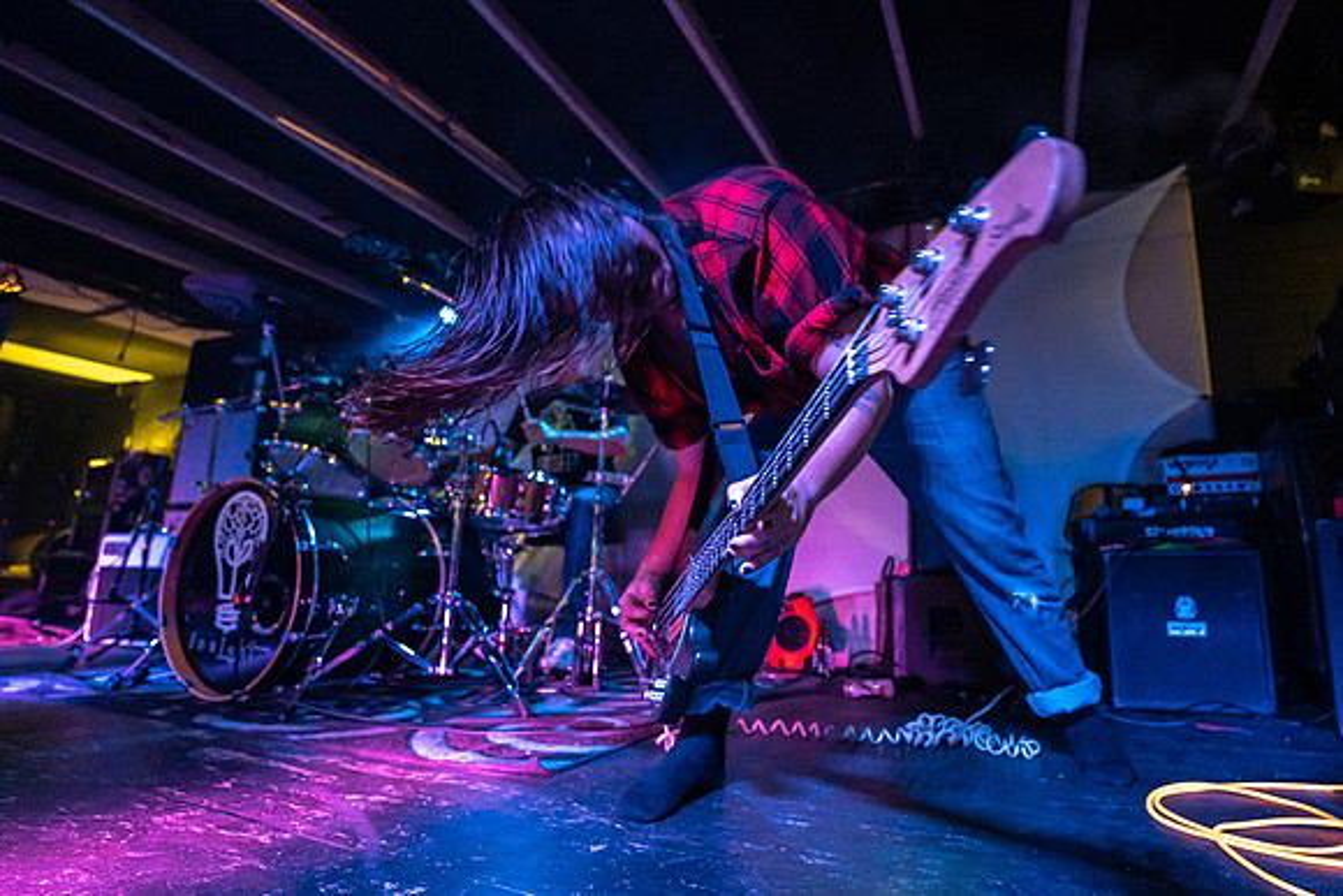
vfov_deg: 69.7
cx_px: 762
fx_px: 643
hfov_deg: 91.9
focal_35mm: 17
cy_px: 463
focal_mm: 14
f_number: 2.8
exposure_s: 1/250
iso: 1600
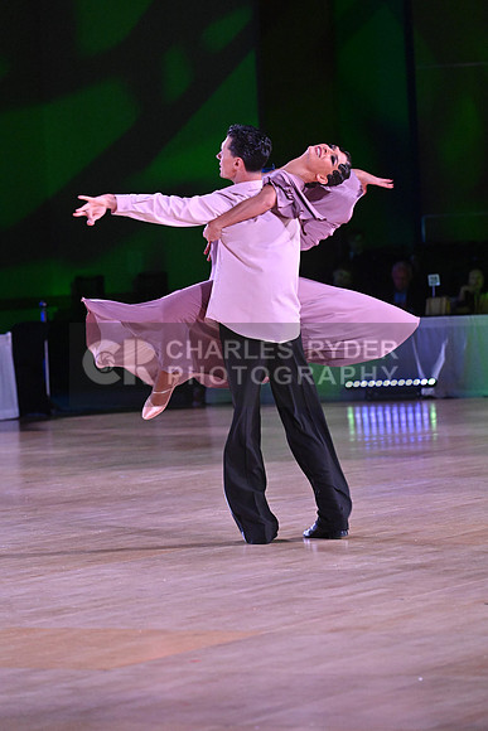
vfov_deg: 12.8
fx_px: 3251
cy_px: 366
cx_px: 244
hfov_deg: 8.6
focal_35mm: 160
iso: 5000
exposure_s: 1/400
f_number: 5.6
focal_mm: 160
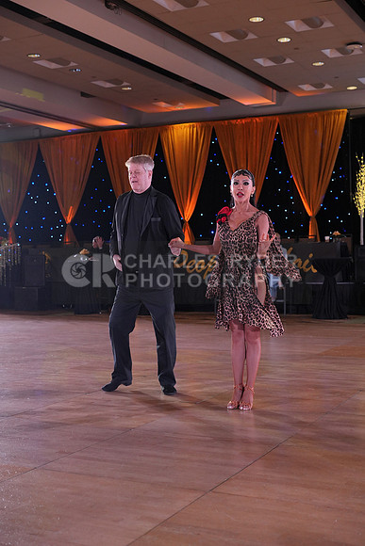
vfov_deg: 39.6
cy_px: 273
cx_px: 182
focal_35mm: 50
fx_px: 760
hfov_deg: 27.0
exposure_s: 1/400
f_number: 4
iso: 1250
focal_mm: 50
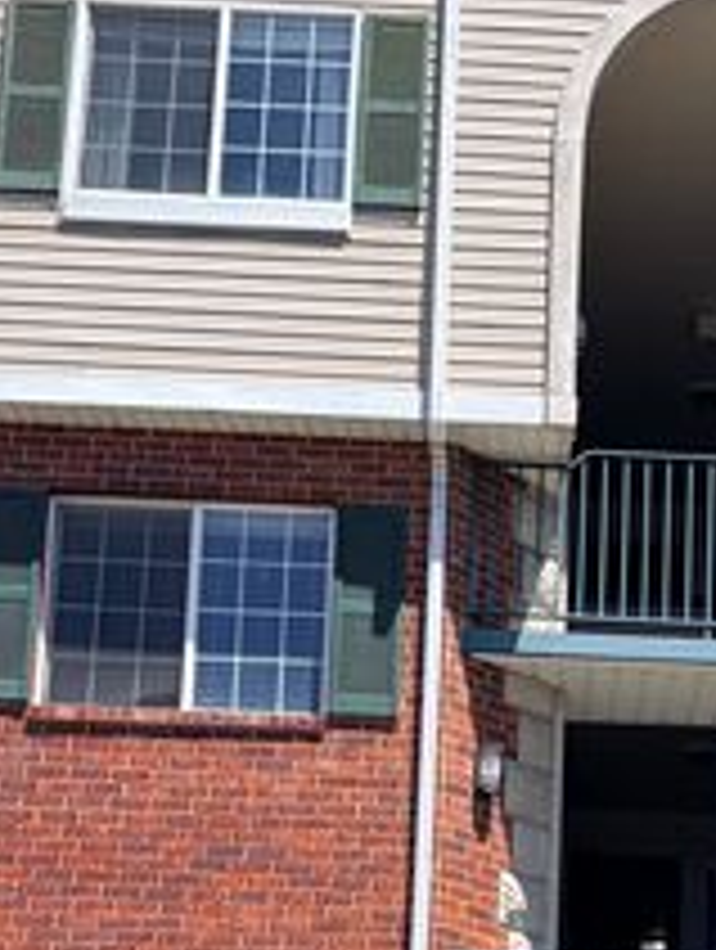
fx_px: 2255
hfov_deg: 17.8
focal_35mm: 82
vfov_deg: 23.1
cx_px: 648
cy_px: 894
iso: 50
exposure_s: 1/2865
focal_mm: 5.96
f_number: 1.6
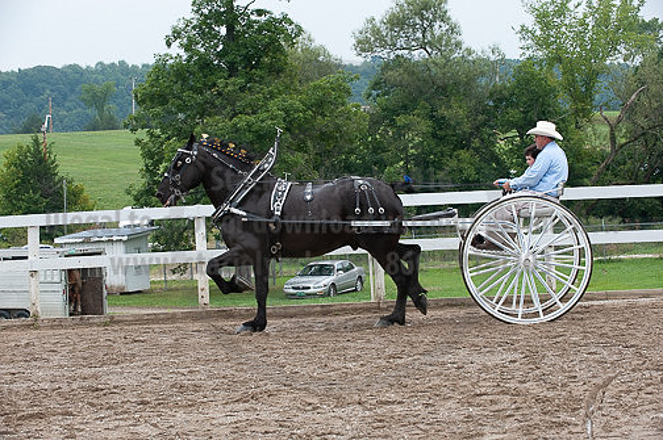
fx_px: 1803
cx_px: 332
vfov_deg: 13.9
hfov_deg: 20.8
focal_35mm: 98
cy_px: 220
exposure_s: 1/1000
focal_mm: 98
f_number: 5.6
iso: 1000
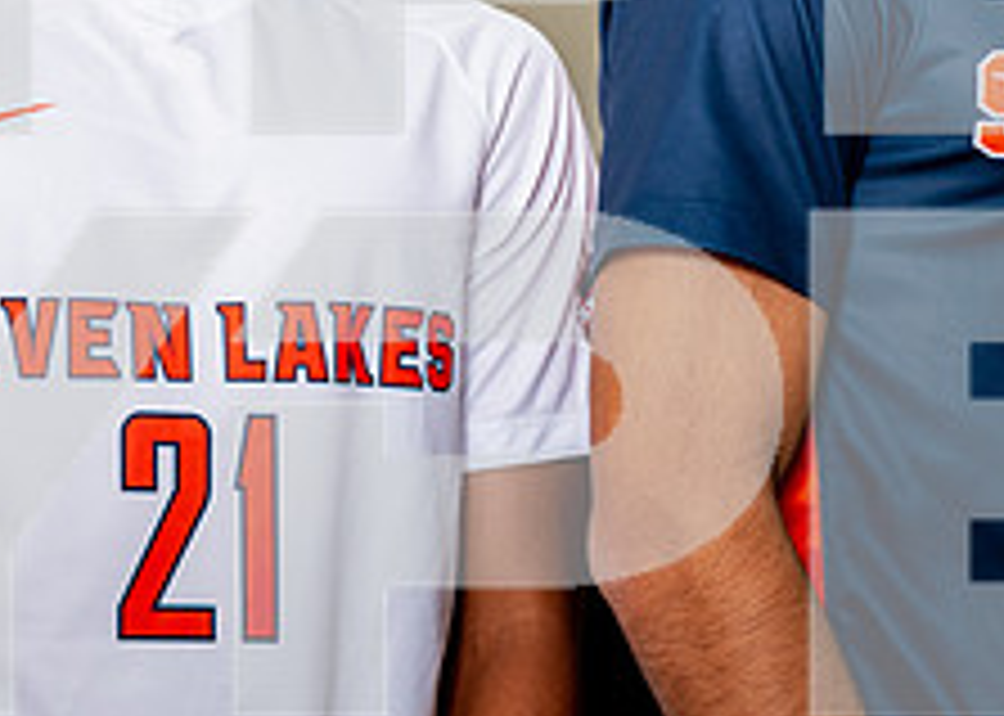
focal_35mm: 132
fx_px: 3762
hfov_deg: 15.0
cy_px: -118
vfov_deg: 10.7
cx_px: 69
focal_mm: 48
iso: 160
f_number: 5
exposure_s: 1/125
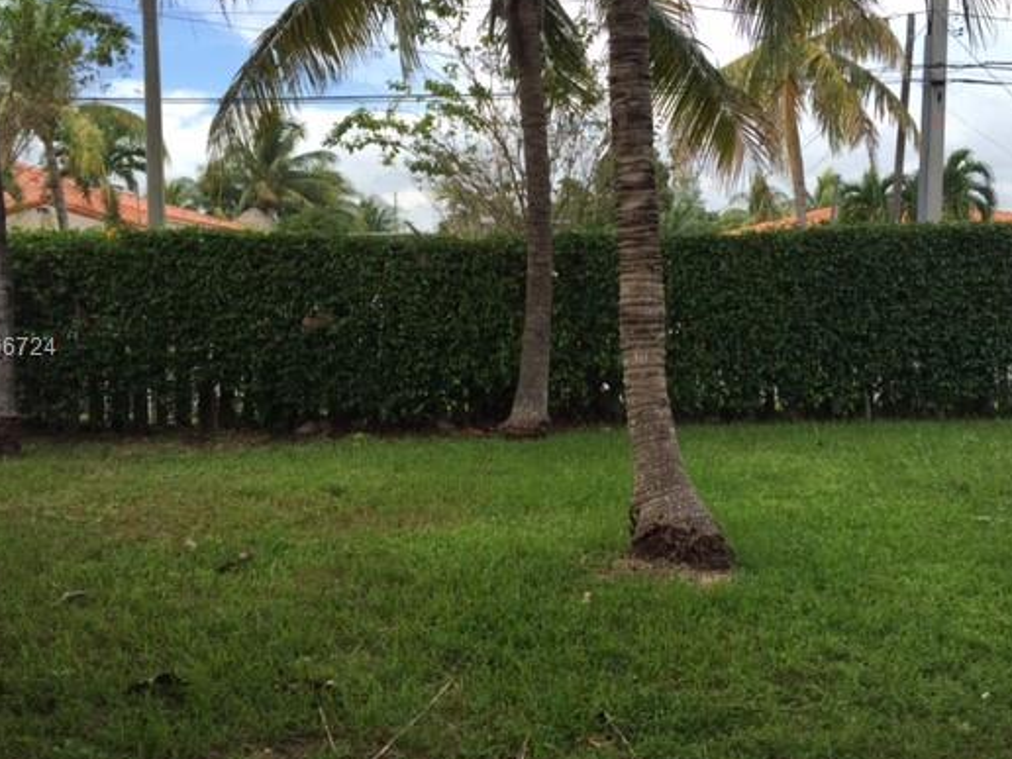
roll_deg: -1.2
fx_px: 1052
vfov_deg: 39.6
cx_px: 555
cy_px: 349
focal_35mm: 36
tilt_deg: -1.1
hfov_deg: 51.3
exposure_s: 1/842
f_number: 2.2
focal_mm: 4.15
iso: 32
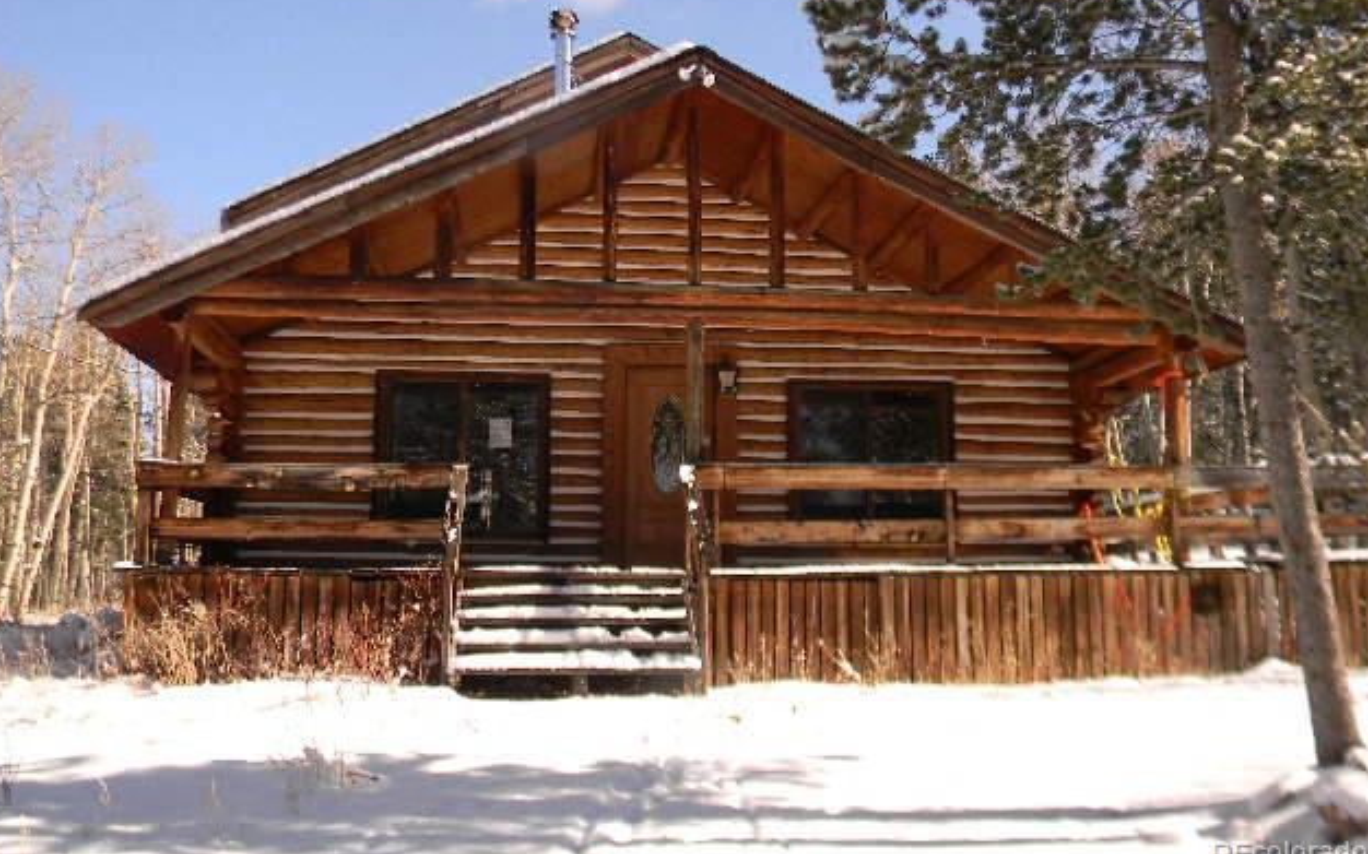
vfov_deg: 32.7
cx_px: 684
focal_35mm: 39
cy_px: 352
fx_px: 1454
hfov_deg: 50.4
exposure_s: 1/460
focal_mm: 6.4
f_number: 3.7
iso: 80
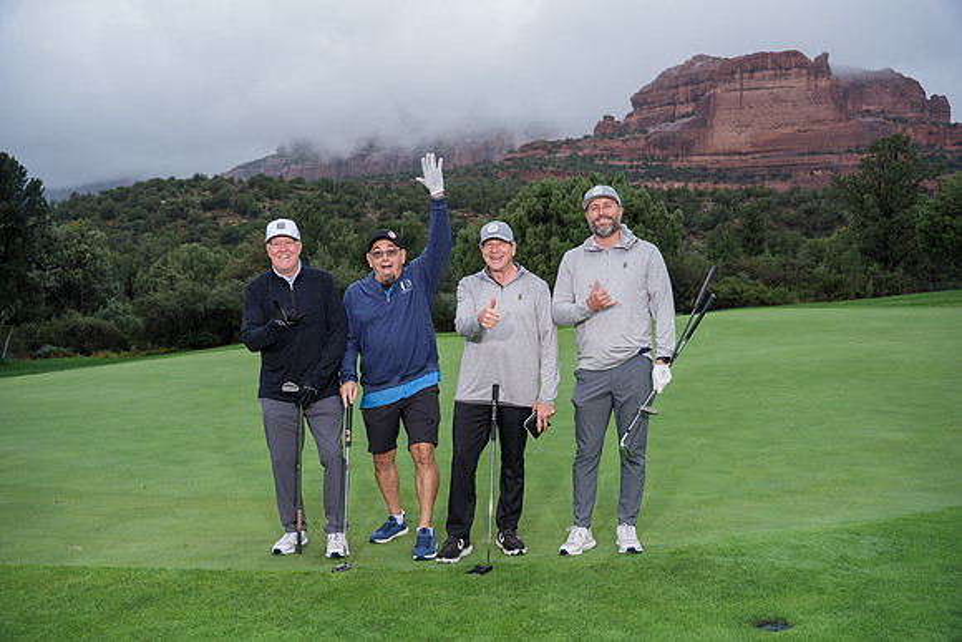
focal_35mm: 31
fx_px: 821
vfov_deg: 42.7
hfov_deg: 60.8
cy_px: 321
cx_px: 481
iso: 320
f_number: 4.5
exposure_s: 1/400
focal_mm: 30.7
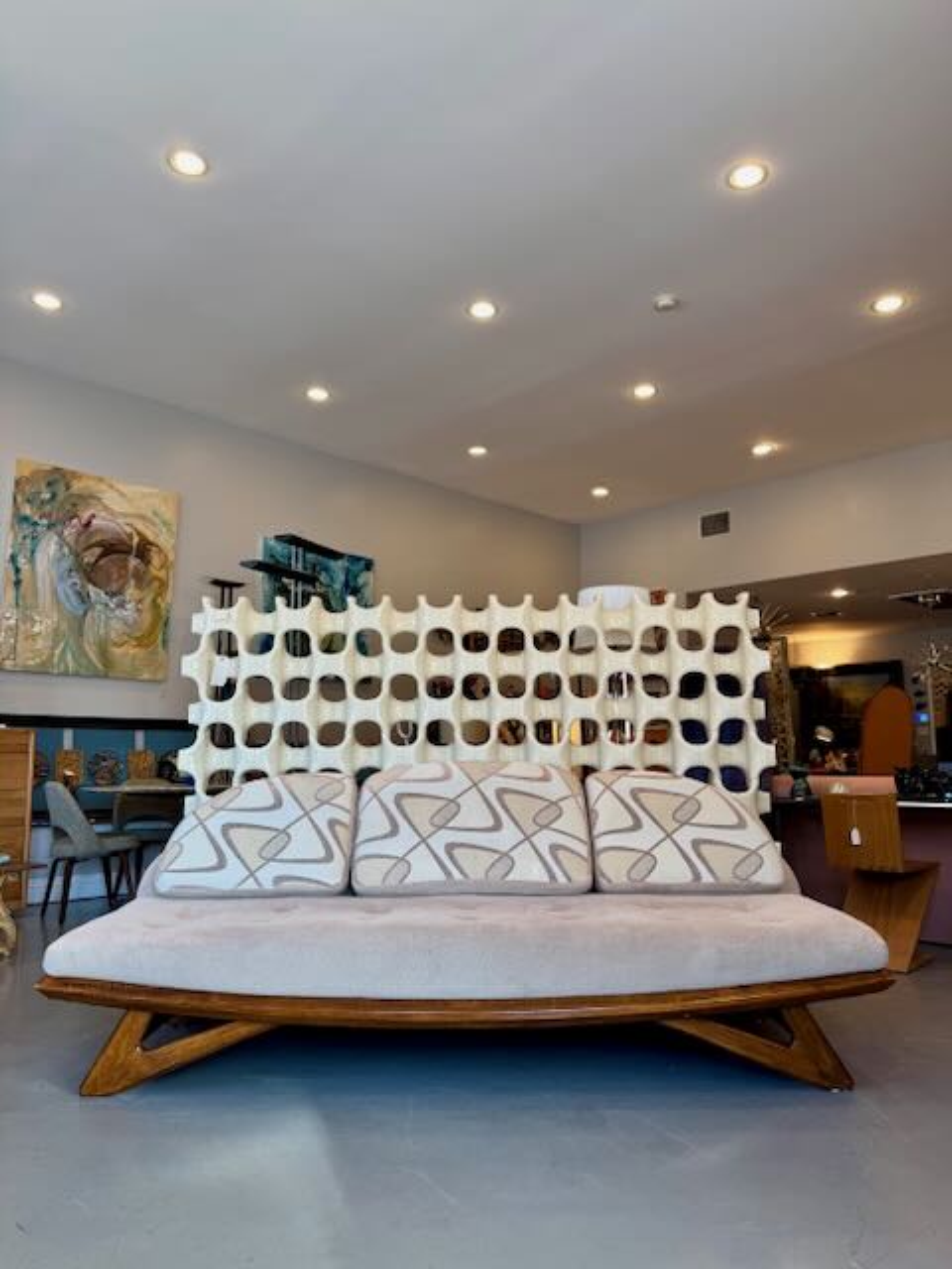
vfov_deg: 71.6
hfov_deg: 56.8
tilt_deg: +7.2
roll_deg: +0.7
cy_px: 634
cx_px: 476
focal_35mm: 24
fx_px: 880
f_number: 1.78
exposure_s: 1/120
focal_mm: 6.76
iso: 80
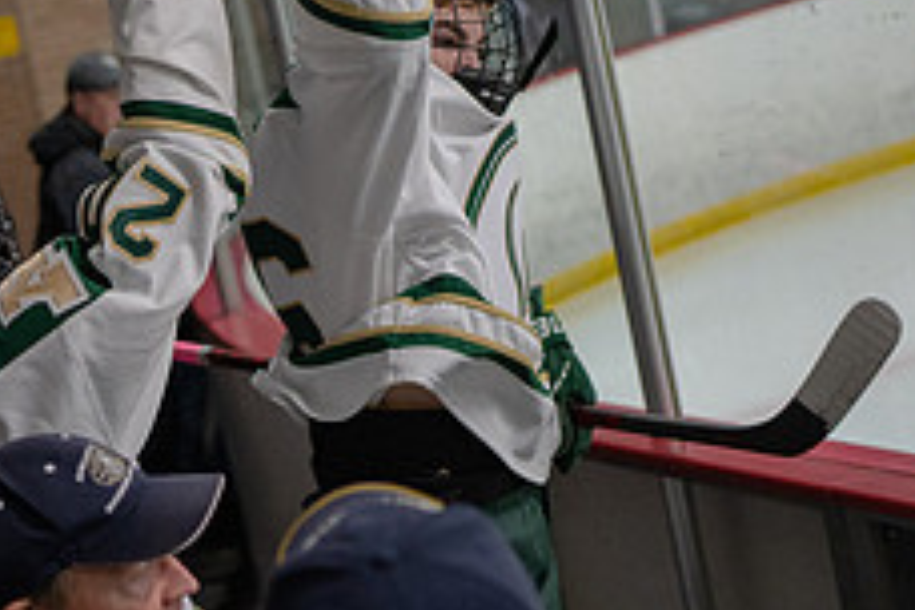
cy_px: 331
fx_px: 2262
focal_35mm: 89
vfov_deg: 15.4
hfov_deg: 22.6
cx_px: 213
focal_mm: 35
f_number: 1.8
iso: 3200
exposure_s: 1/1600
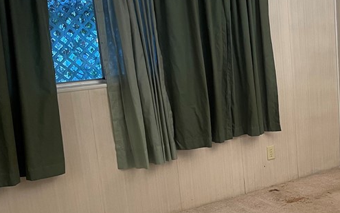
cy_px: 123
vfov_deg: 22.7
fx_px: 528
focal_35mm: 57
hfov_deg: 32.7
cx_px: 343
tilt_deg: -11.3
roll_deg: +3.1
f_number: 1.6
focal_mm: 4.2
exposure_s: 1/60
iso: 100
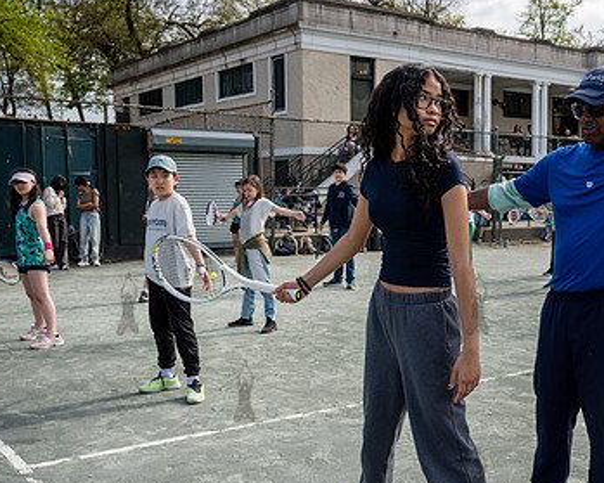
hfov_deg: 39.6
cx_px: 426
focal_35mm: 46
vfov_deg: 32.7
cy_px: 285
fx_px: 822
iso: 100
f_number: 4.5
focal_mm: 26
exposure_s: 1/400
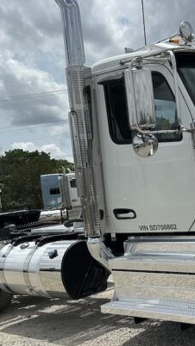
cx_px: 199
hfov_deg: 22.9
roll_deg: +7.3
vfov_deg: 41.2
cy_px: 205
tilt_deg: -1.7
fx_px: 460
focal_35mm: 50
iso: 80
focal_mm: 6.86
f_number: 1.78
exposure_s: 1/8929
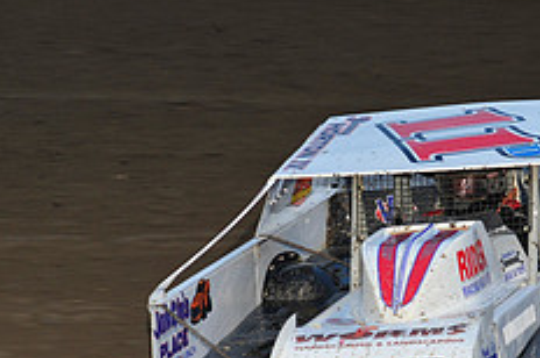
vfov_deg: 3.5
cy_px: 244
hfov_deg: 5.3
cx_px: 470
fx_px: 5812
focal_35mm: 388
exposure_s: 1/320
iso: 640
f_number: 6.3
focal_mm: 155
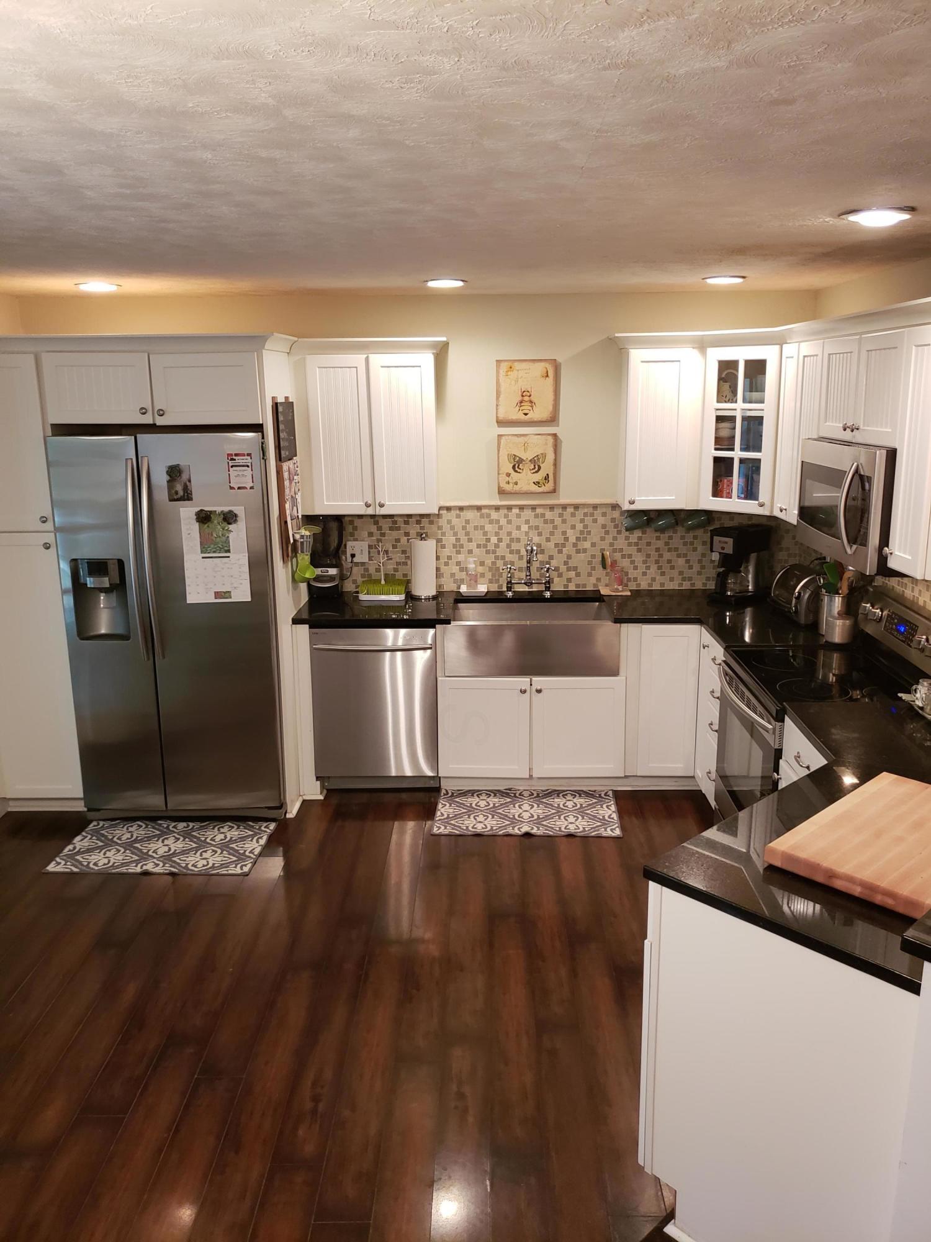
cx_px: 466
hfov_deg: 53.1
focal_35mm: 26
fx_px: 932
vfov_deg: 67.3
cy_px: 621
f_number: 1.5
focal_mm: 4.3
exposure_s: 1/60
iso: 320
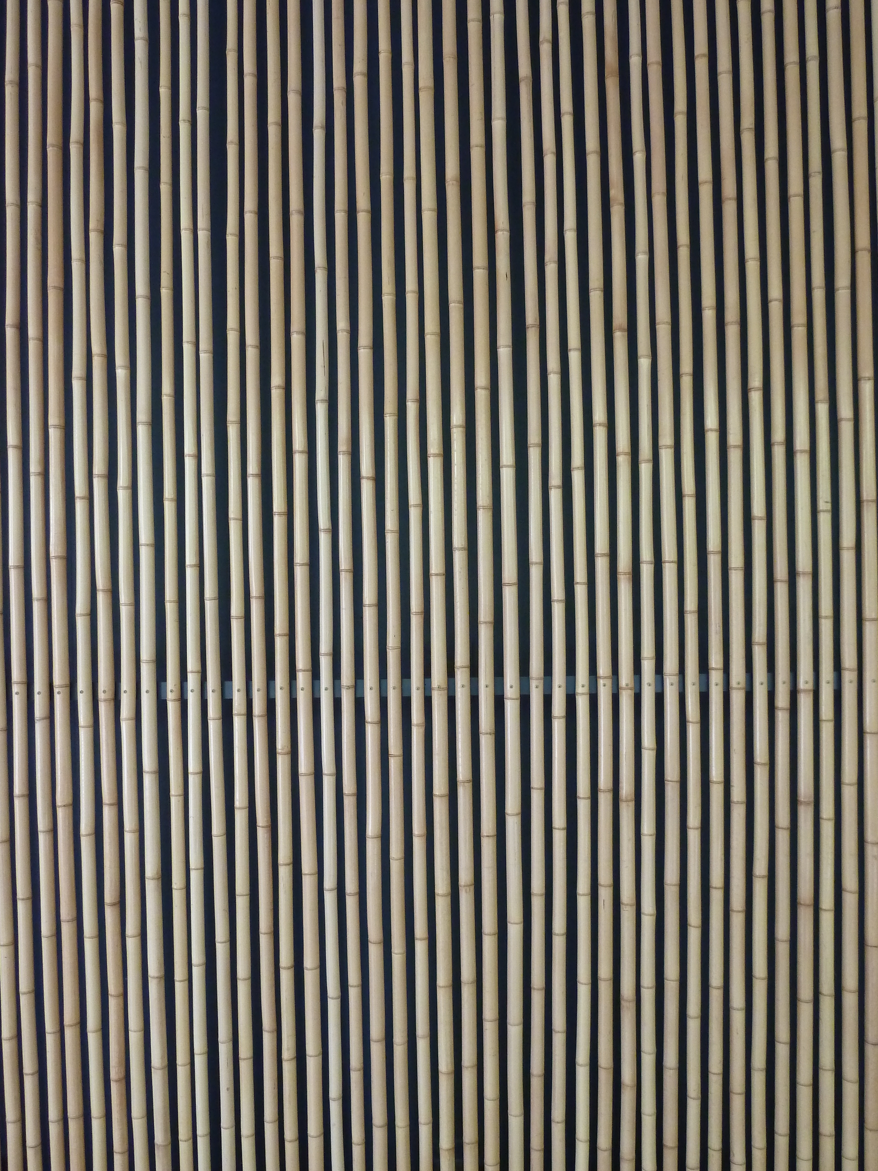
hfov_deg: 51.3
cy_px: 582
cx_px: 467
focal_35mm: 27
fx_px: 913
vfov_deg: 65.3
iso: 250
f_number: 3.3
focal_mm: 4.1
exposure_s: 1/30
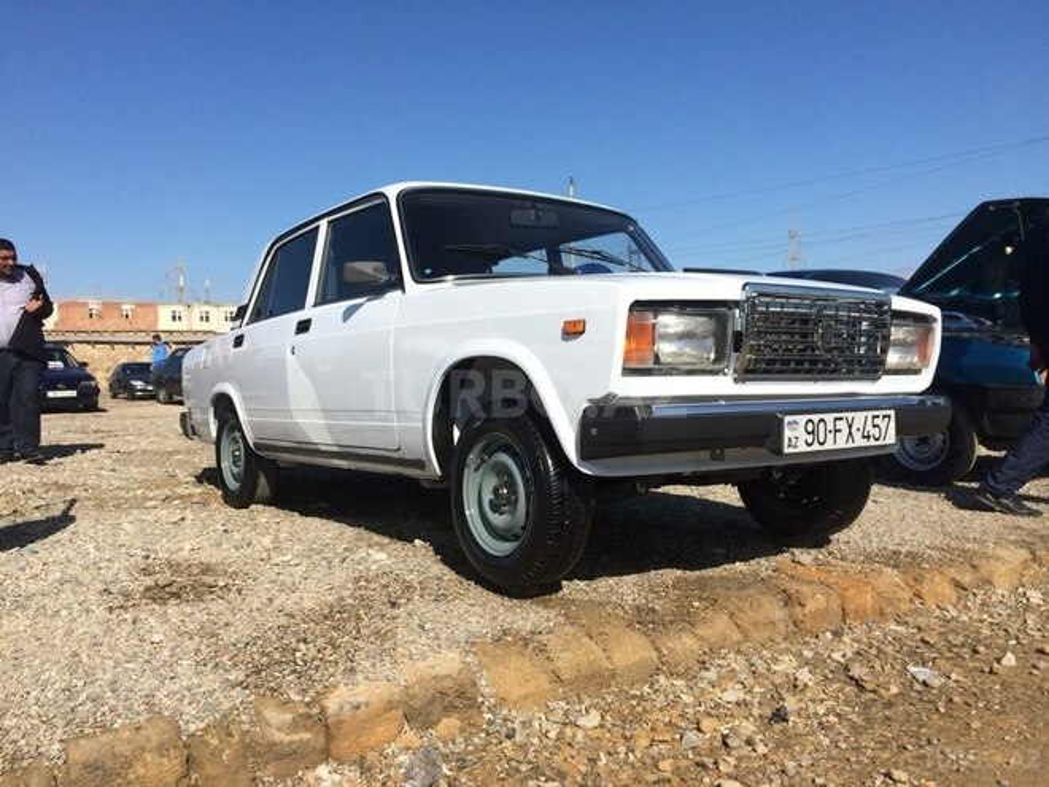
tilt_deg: +0.1
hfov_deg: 61.7
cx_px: 524
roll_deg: +2.2
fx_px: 879
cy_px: 394
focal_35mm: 29
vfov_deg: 48.2
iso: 32
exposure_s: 1/3425
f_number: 2.2
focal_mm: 4.15
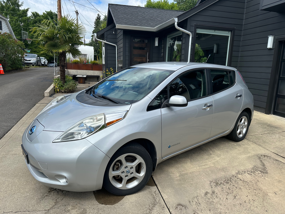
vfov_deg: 56.8
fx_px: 198
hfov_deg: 71.6
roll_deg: -1.7
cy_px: 107
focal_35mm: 24
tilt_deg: -11.3
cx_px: 142
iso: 80
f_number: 1.78
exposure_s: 1/4016
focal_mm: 6.86
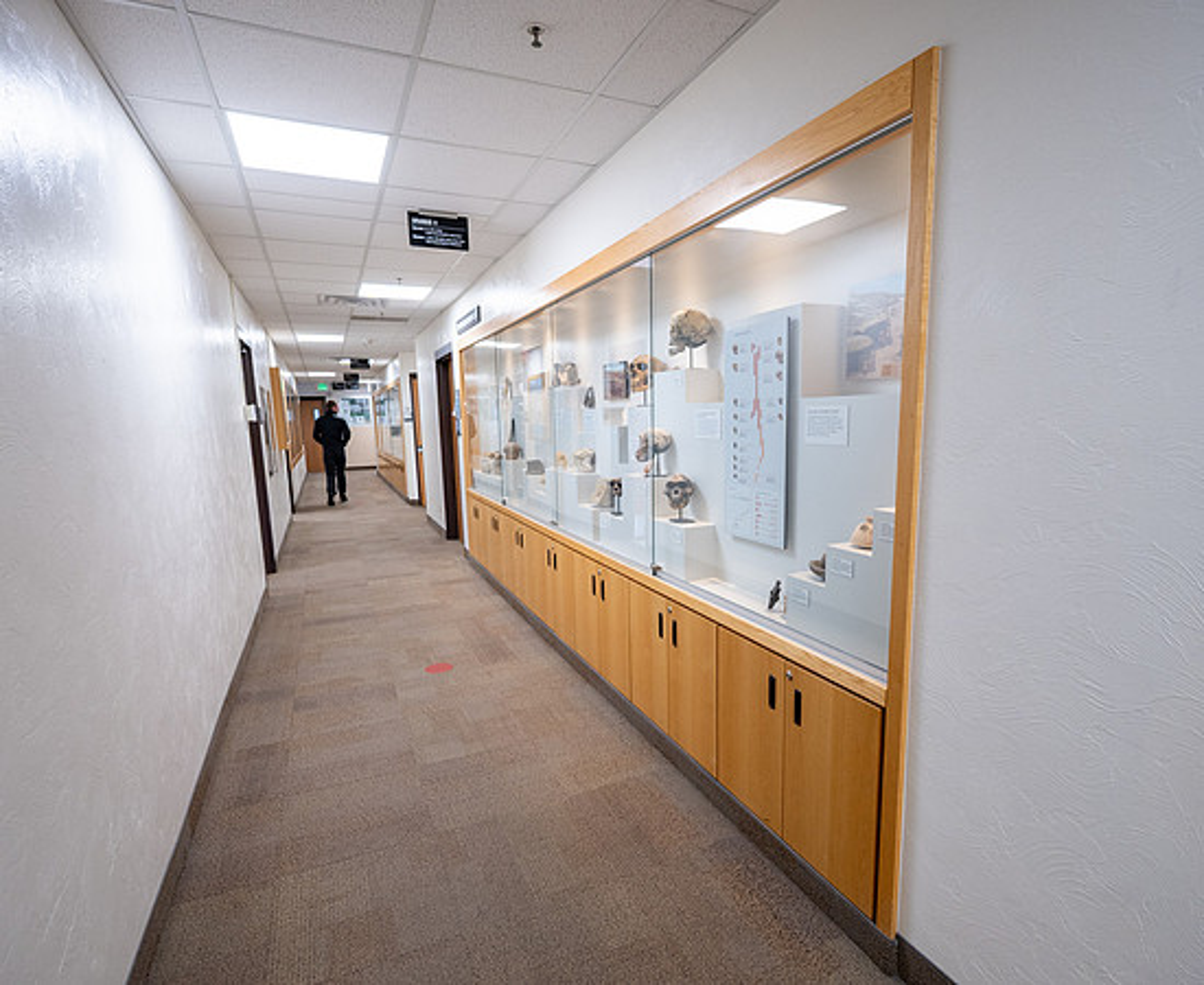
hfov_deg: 85.8
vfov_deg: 74.5
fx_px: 646
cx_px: 639
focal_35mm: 18
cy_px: 523
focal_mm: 14
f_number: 4
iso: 800
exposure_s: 1/160
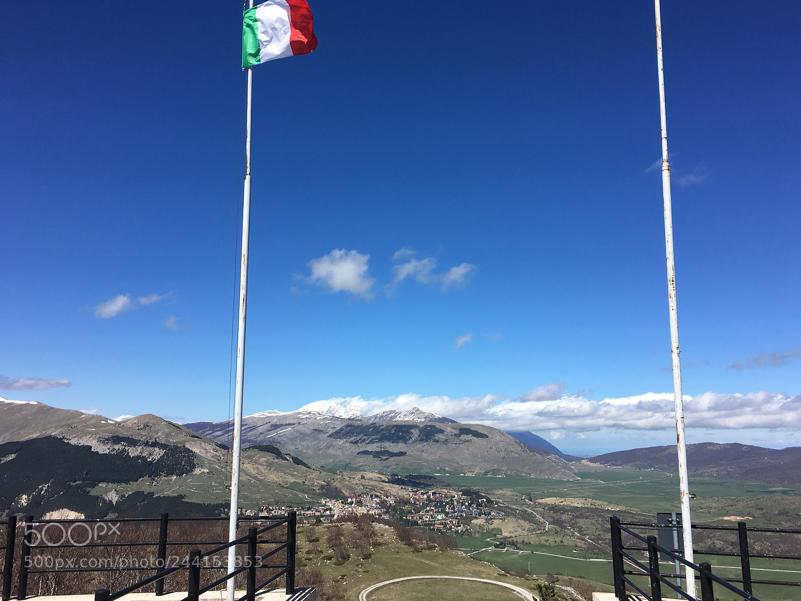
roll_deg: +0.3
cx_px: 406
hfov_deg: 60.0
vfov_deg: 46.8
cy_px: 292
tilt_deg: +10.7
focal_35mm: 30
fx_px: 694
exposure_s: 1/2404
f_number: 2.2
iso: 25
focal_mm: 4.15
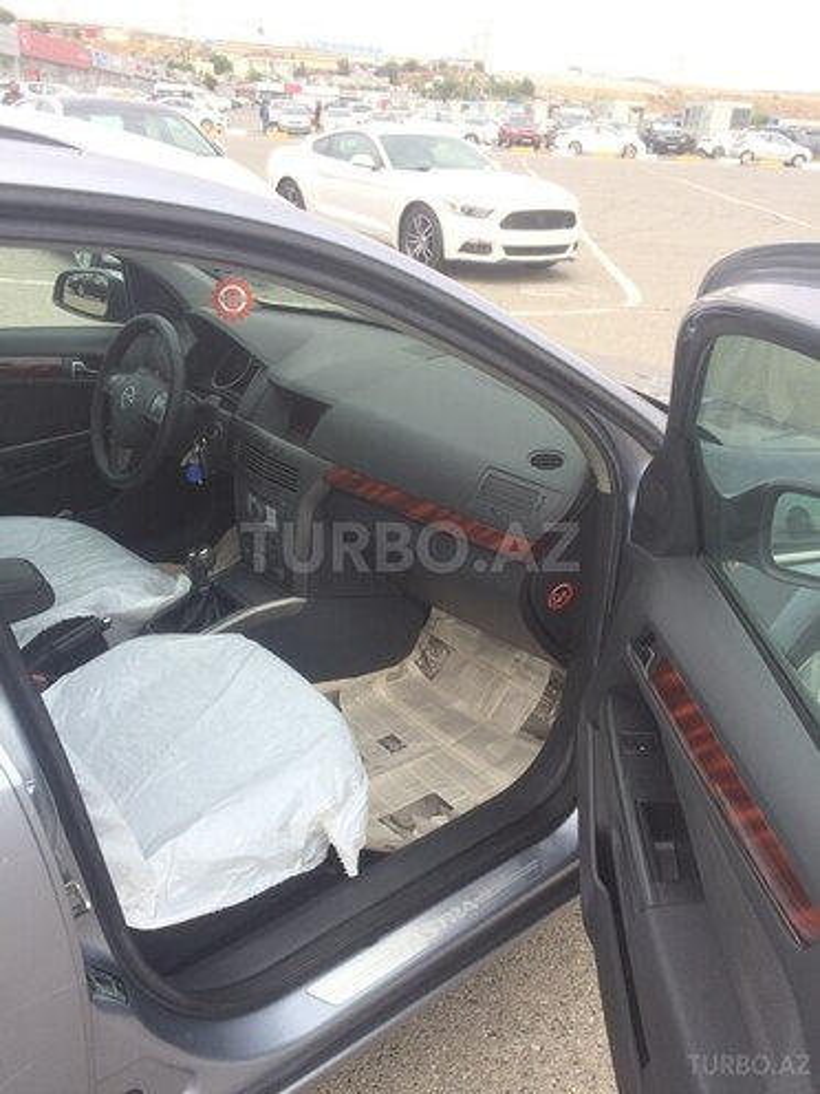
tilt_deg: -24.8
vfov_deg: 61.7
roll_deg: -0.2
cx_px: 410
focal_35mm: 29
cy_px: 547
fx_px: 916
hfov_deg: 48.2
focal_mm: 4.15
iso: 32
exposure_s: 1/383
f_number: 2.2
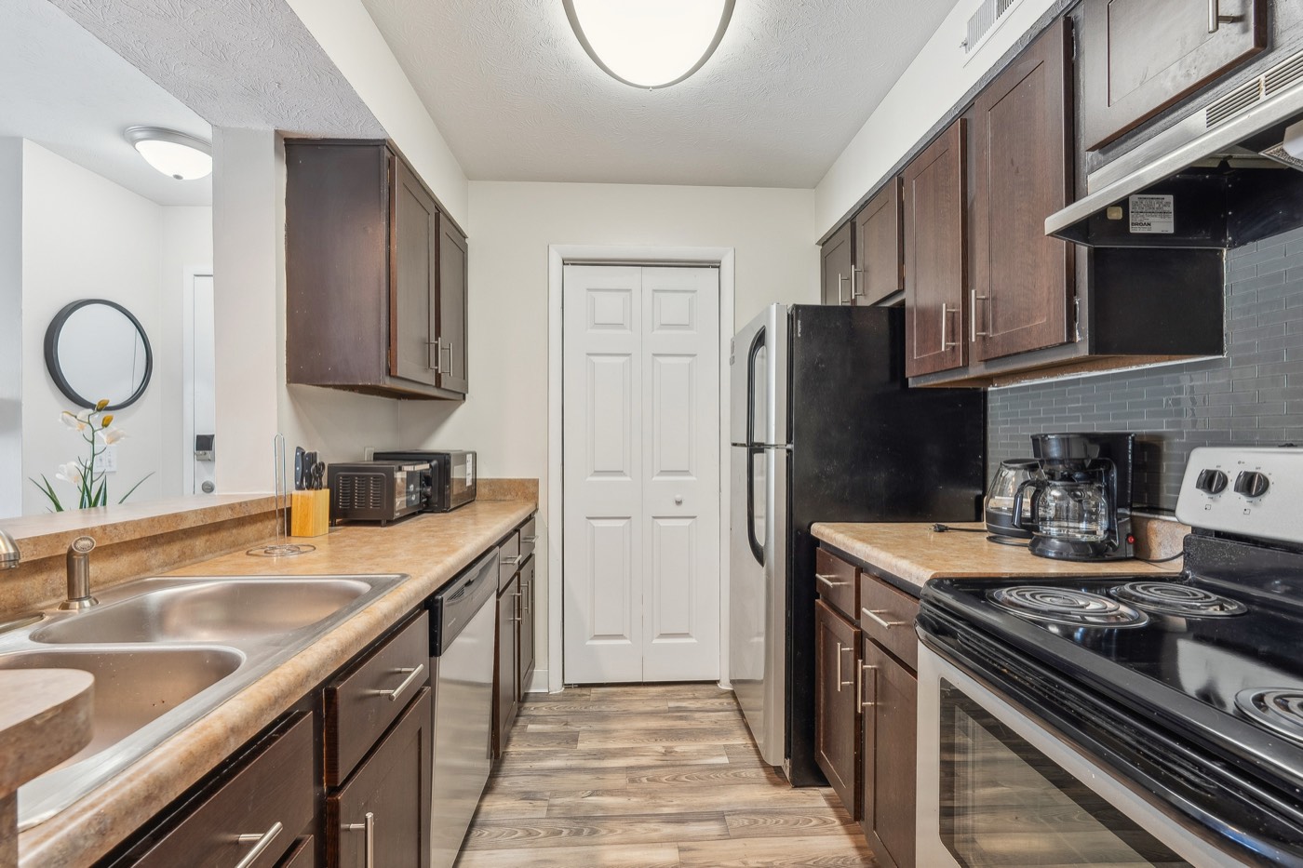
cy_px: 434
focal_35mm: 16
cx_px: 652
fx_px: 579
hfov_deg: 96.7
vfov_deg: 73.7
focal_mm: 16
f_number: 8
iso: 400
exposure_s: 1/5
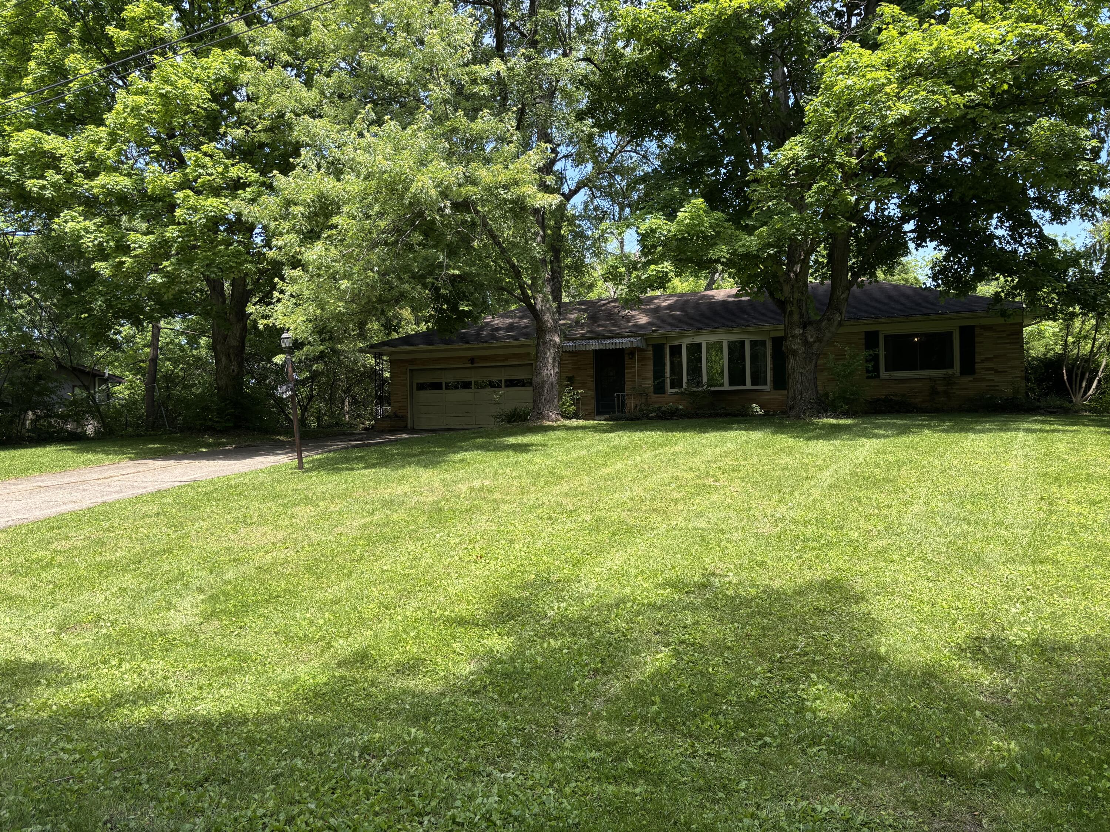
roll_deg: +1.2
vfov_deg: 53.1
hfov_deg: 67.3
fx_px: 834
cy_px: 416
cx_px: 555
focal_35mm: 26
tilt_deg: +0.0
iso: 50
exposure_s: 1/574
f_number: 1.6
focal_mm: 5.96
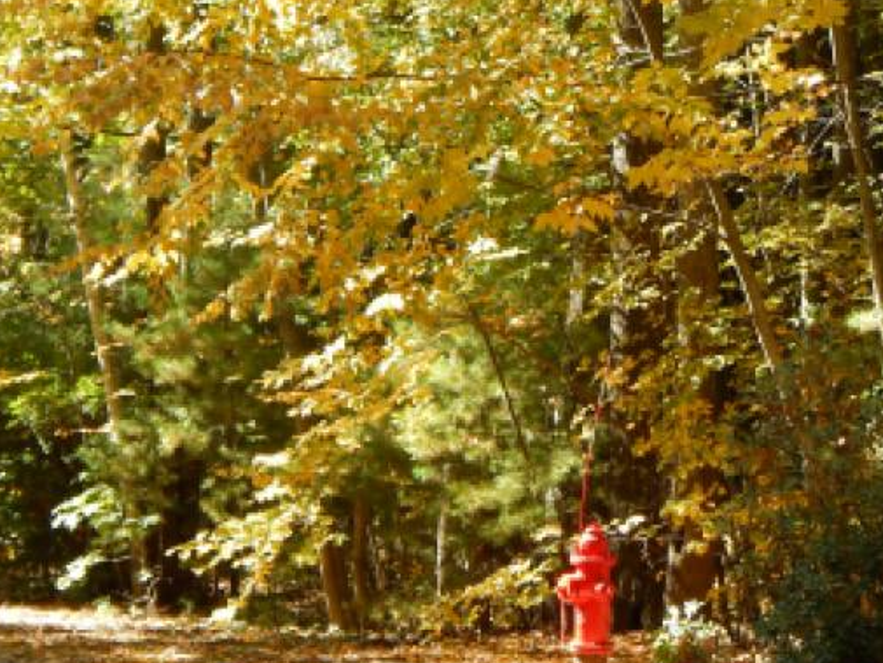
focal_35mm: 140
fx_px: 3572
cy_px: 127
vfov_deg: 10.6
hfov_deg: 13.9
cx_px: 860
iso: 125
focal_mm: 12.3
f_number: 4.1
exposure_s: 1/100
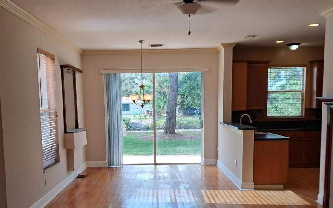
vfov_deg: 32.5
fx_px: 354
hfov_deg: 50.4
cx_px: 165
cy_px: 140
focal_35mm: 39
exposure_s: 1/50
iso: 50
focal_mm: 4
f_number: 1.8
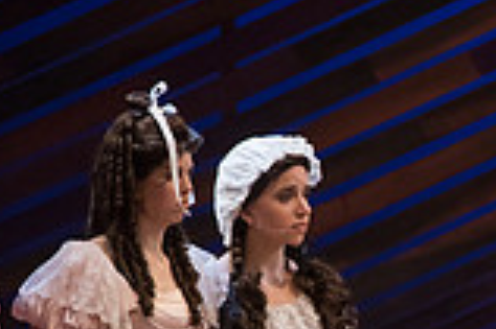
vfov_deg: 2.1
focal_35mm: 661
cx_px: 788
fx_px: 9098
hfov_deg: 3.1
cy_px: 553
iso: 3200
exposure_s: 1/400
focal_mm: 180
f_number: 3.5
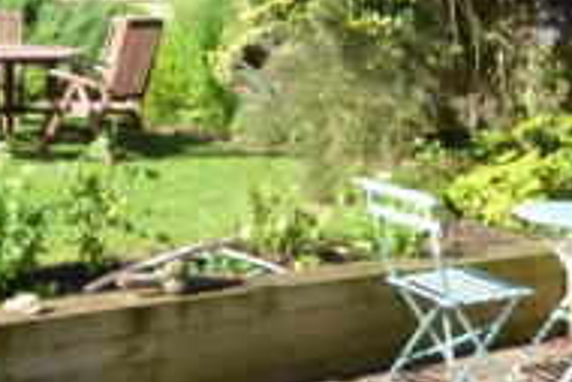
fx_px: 986
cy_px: 77
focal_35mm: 62
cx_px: 29
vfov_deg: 21.7
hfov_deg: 30.5
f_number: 3.8
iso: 100
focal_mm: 12
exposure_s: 1/320
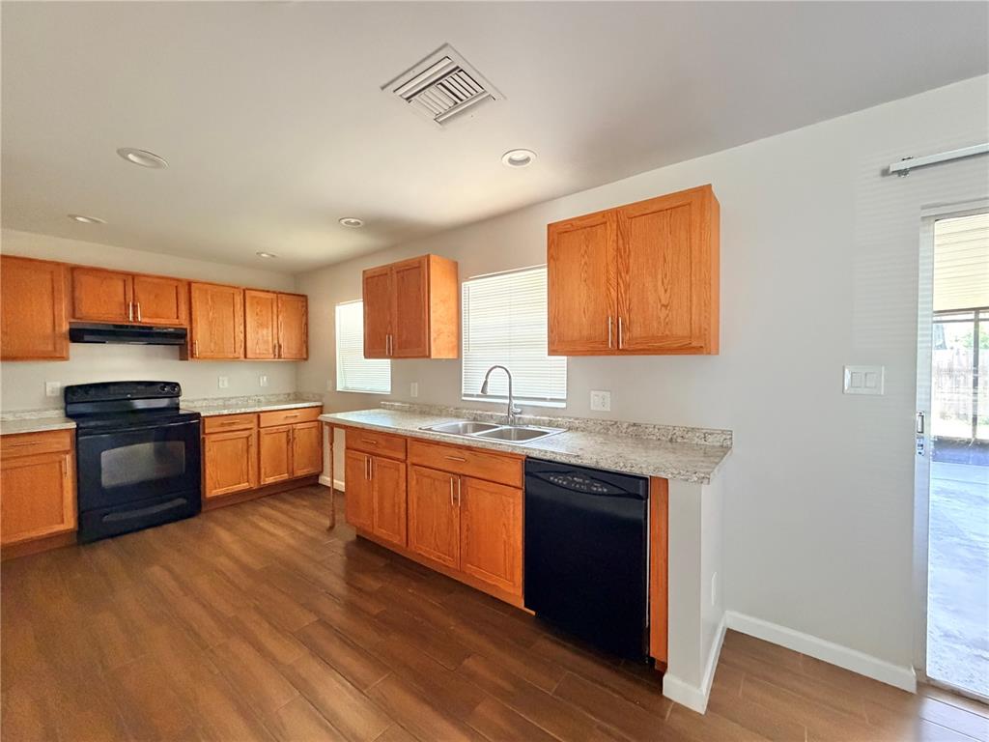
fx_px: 400
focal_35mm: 14
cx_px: 494
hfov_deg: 102.1
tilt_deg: -1.0
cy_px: 371
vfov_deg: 85.7
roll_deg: +0.1
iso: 800
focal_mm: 2.22
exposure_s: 1/60
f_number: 2.2
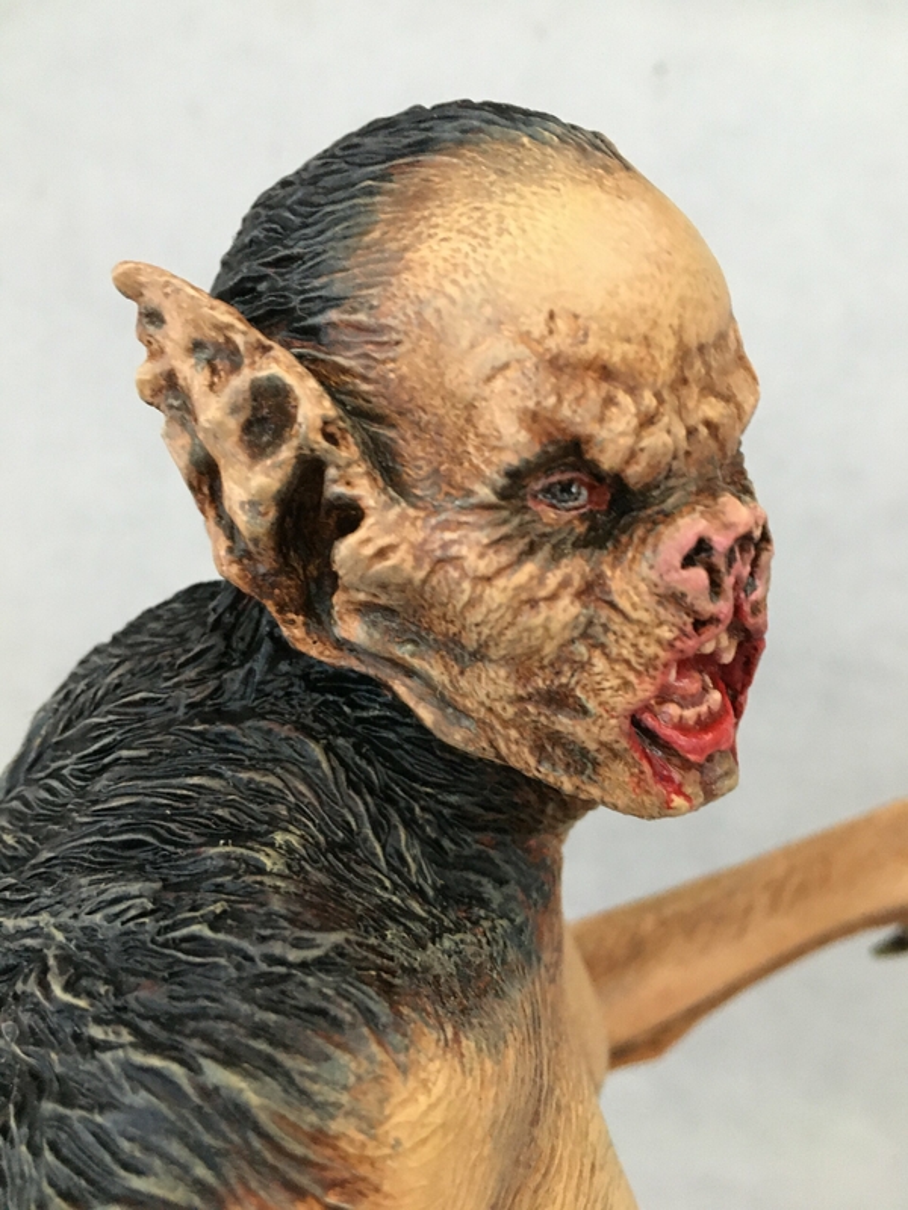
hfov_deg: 48.2
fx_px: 1014
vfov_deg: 61.7
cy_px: 605
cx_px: 454
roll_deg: -0.3
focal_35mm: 29
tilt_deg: -2.1
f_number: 2.2
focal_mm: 4.15
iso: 400
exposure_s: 1/17
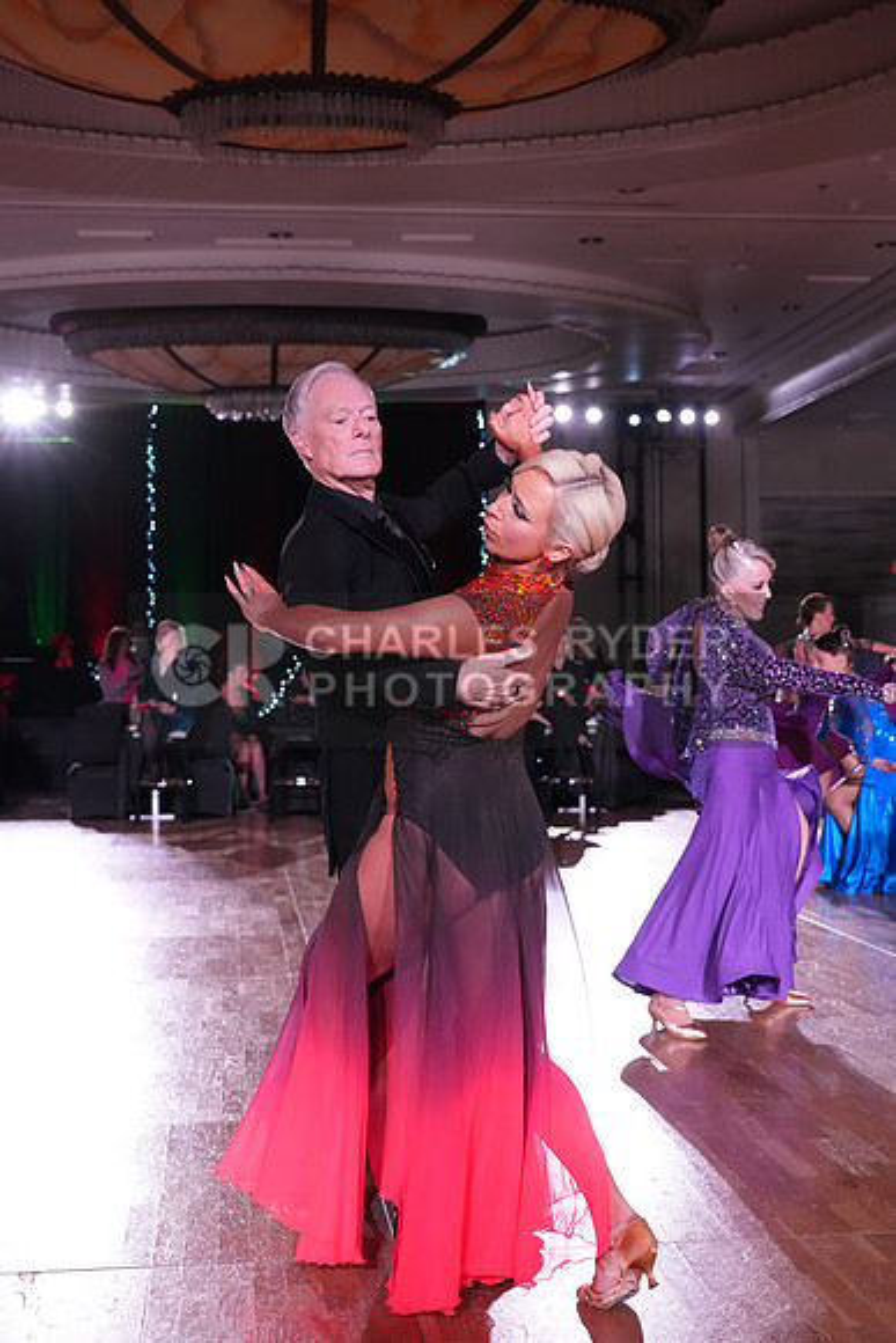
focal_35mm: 46
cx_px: 448
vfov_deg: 42.7
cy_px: 672
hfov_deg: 29.3
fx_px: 1716
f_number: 4.5
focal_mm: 46
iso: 4000
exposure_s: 1/320
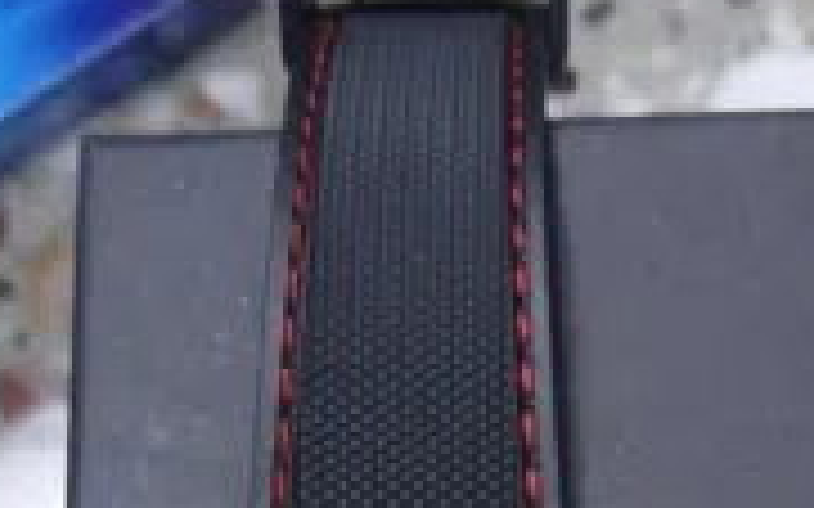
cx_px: 535
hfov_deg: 33.2
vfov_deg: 18.7
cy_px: 764
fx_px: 1353
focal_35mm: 61
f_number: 1.8
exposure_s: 1/25
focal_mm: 3.98
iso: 320
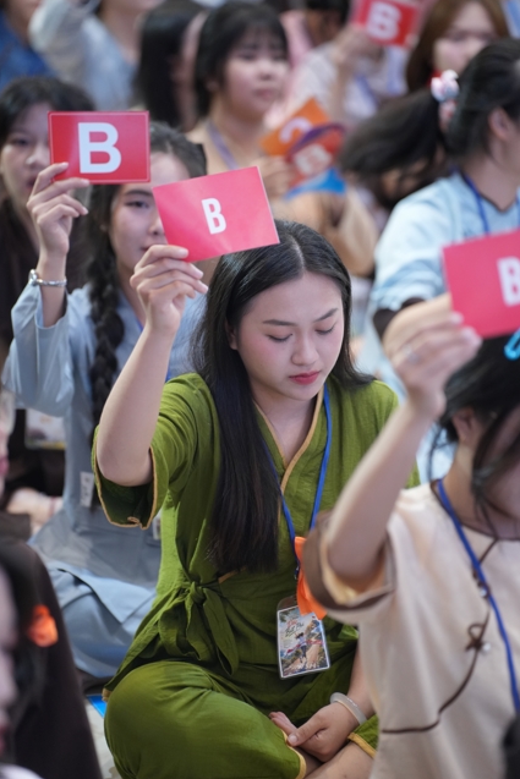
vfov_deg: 13.4
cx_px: 264
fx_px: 3313
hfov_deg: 9.0
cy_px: 389
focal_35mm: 153
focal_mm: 150
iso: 2500
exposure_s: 1/125
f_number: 2.8
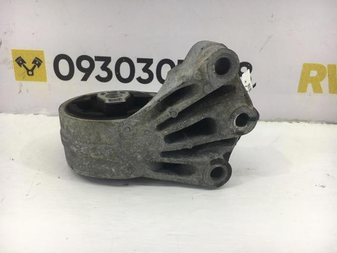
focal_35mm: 29
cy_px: 126
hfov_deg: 61.7
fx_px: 282
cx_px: 168
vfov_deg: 48.2
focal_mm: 4.15
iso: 25
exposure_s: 1/50
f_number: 2.2
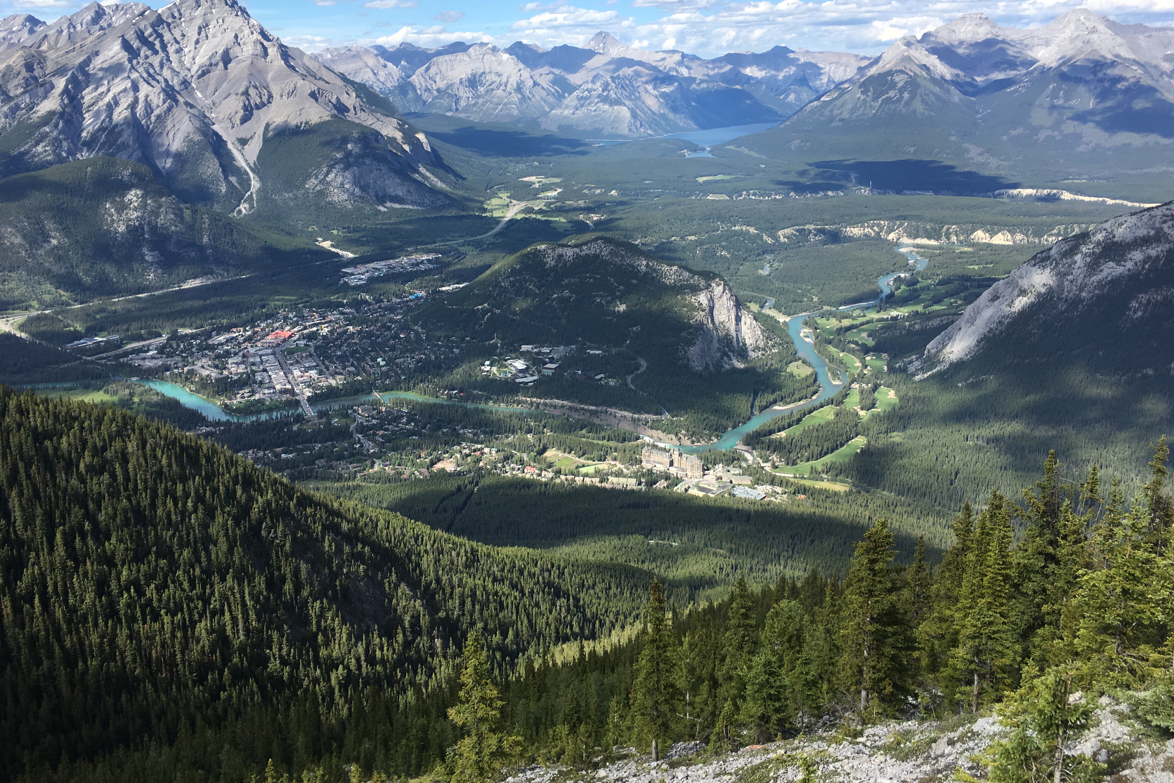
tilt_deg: -13.8
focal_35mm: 31
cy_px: 346
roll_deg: +1.0
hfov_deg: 60.3
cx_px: 589
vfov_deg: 42.3
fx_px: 1011
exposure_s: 1/1282
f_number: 2.2
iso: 25
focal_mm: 4.15
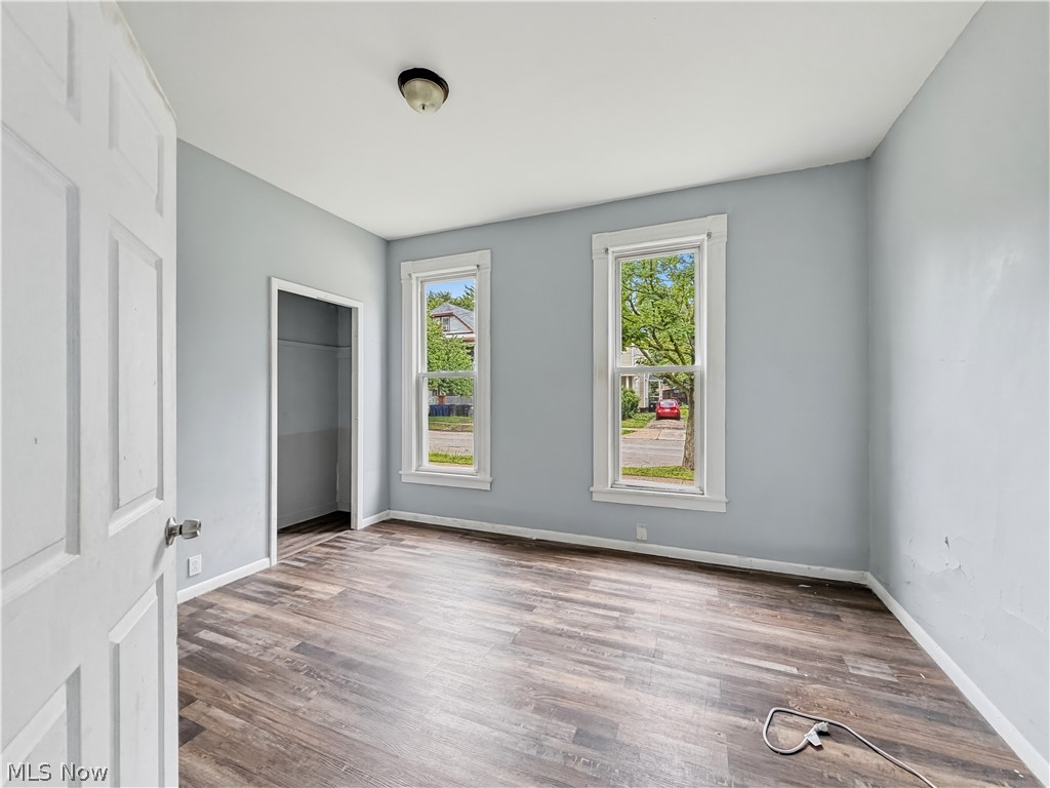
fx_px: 425
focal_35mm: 14
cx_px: 525
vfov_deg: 85.7
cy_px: 394
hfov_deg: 102.1
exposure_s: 1/120
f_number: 2.2
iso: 160
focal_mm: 2.2
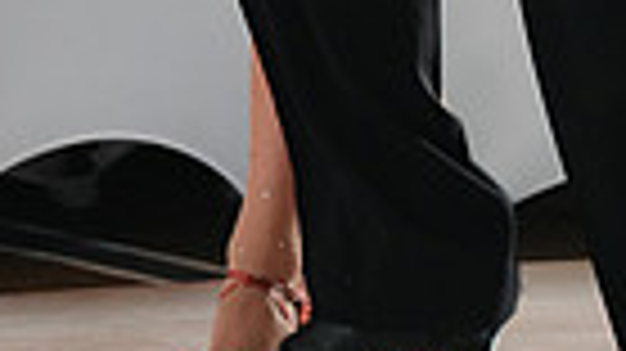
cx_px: 358
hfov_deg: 2.5
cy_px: -693
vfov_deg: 1.4
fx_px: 14549
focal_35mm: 877
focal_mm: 200
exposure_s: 1/400
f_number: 2.8
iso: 3200
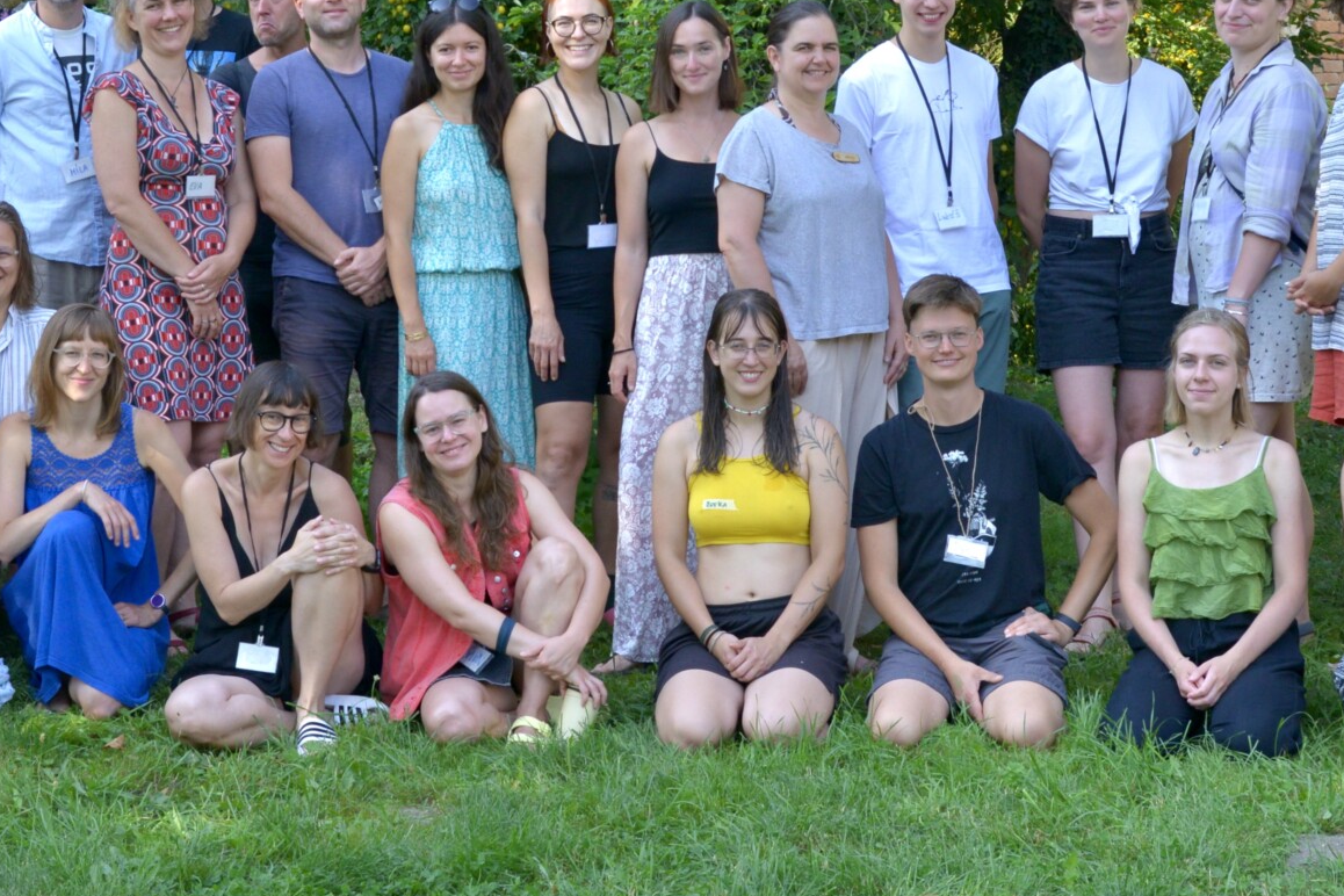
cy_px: 131
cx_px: 492
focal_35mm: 84
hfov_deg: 24.1
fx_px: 3136
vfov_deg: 16.1
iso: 800
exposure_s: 1/320
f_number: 9
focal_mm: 38
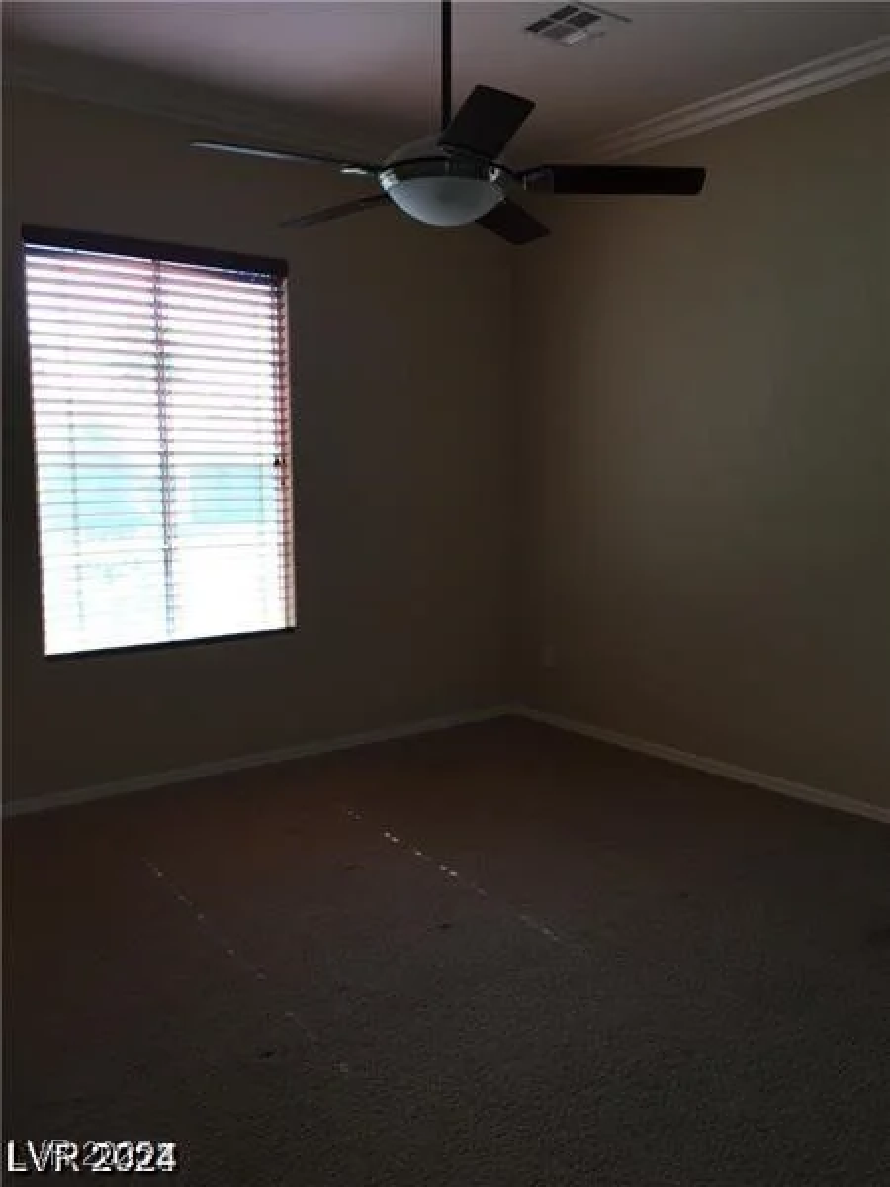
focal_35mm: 29
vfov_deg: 61.7
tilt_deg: -7.1
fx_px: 994
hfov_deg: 48.2
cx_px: 445
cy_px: 594
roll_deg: +1.0
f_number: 2.2
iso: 32
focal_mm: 4.15
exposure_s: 1/30
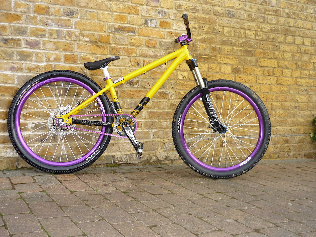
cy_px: 118
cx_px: 158
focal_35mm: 41
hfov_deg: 45.8
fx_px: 374
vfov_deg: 35.1
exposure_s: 1/80
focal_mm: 6.8
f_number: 3
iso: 100
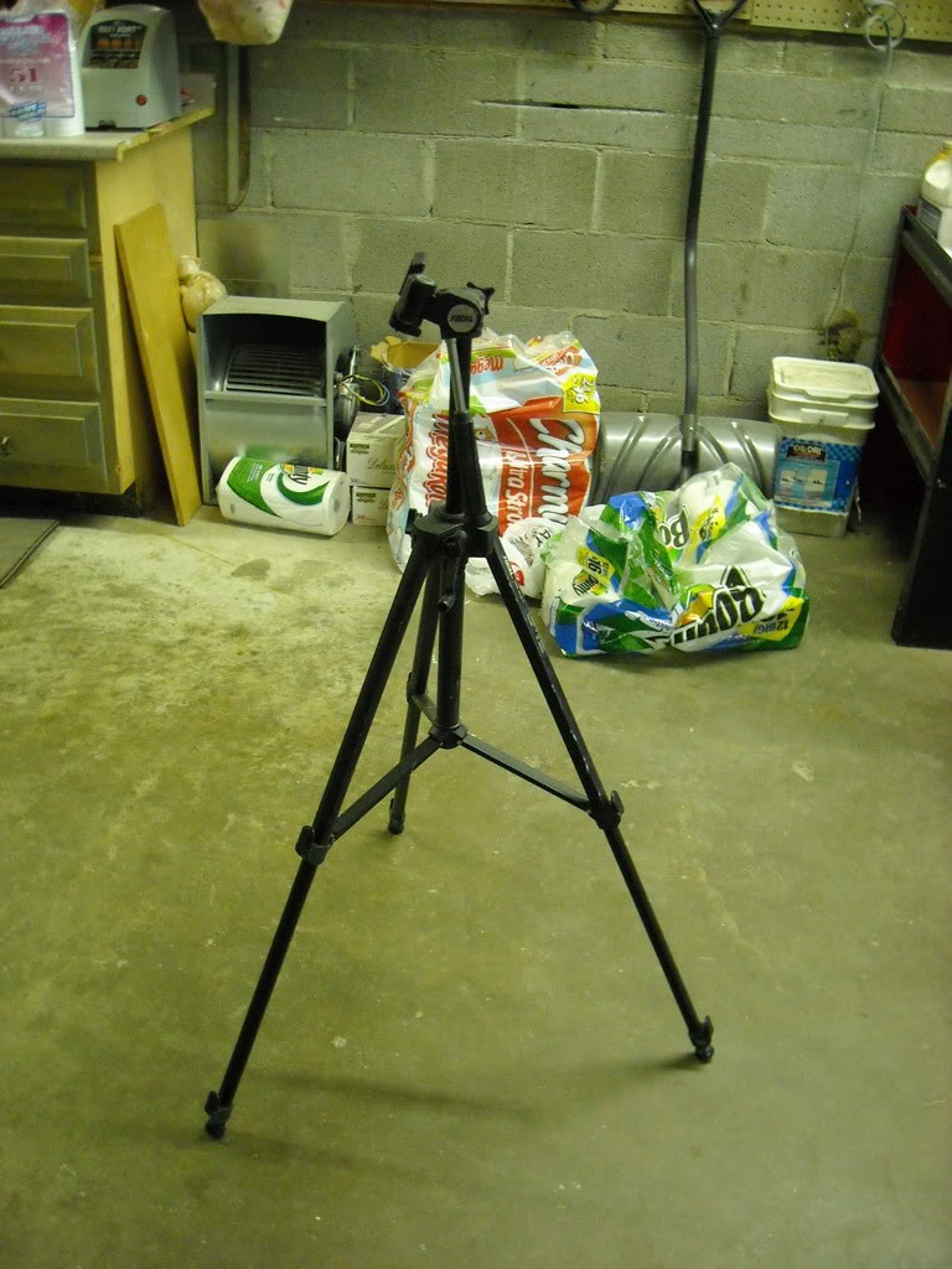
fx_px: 1283
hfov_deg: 40.7
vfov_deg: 52.6
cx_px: 476
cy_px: 634
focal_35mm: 35
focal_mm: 5.7
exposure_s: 1/14
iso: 400
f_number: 2.8
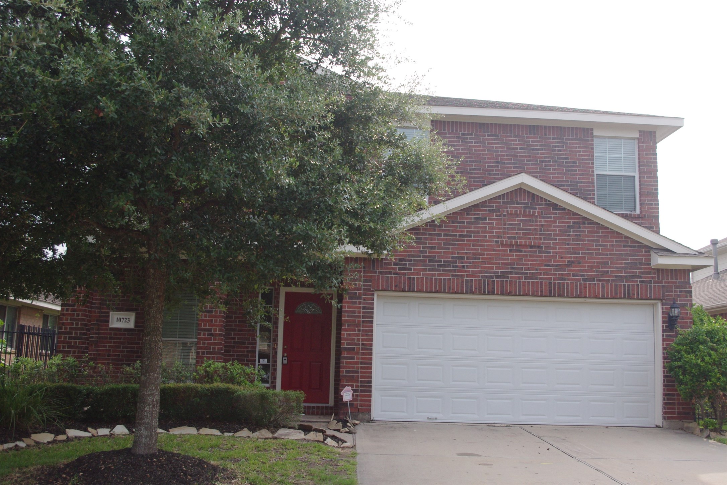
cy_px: 242
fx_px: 788
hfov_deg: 49.6
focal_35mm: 39
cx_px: 364
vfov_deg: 34.2
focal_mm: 26.25
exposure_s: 1/1250
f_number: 5.6
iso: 800
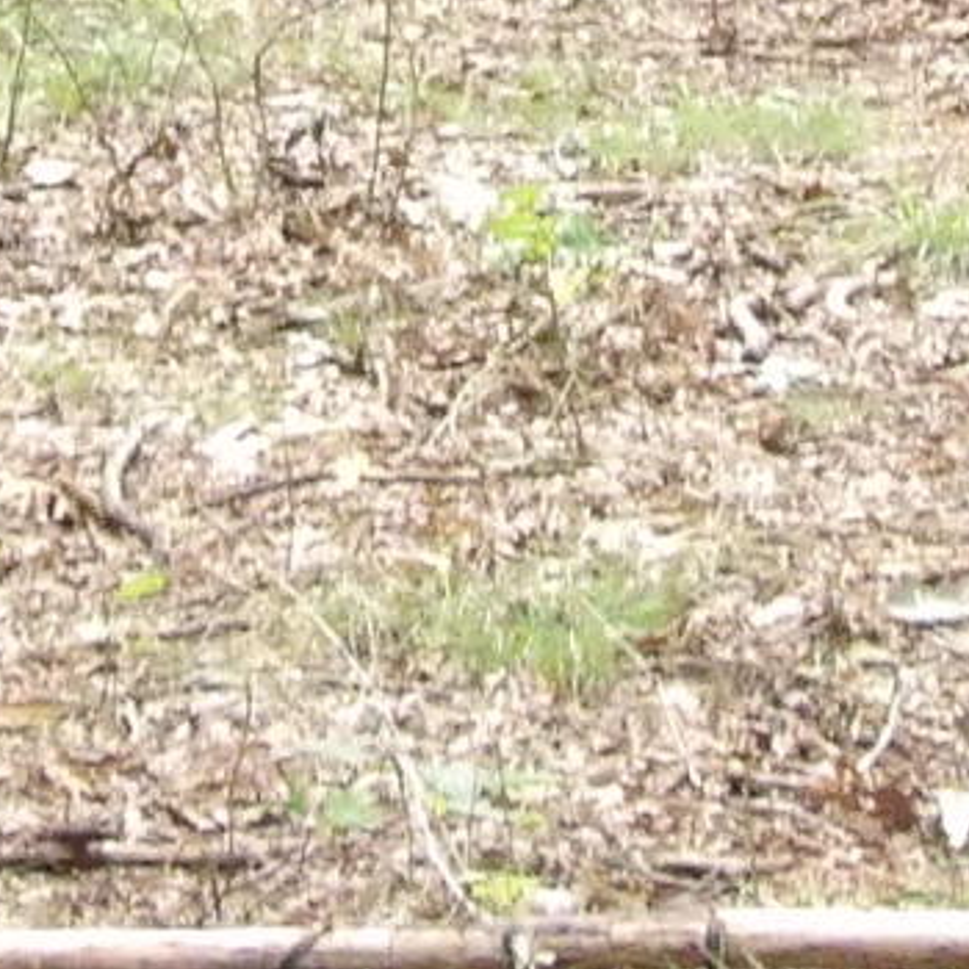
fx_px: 11053
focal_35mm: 349
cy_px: -479
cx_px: 302
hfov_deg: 5.0
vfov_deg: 5.0
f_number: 3.8
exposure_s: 1/60
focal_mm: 8.2
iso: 717
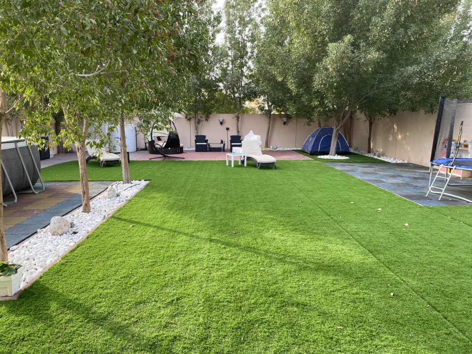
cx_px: 236
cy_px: 177
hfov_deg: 67.3
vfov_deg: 53.1
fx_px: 355
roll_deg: -0.5
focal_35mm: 26
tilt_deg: -8.9
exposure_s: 1/128
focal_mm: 4.25
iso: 32
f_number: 1.8
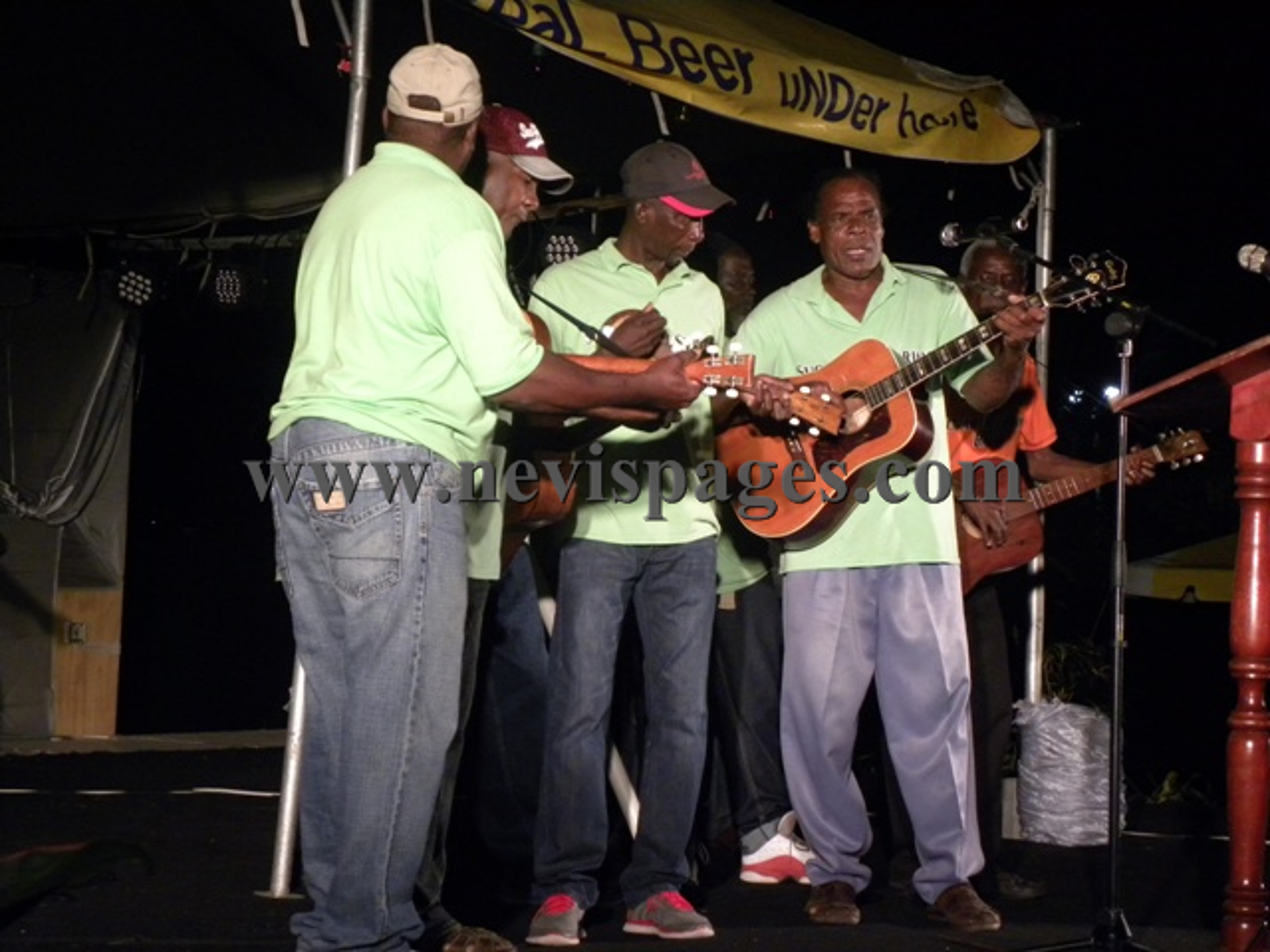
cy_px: 476
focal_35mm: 75
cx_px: 635
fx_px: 2752
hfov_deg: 26.0
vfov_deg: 19.6
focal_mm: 13.4
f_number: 4
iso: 400
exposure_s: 1/96.6
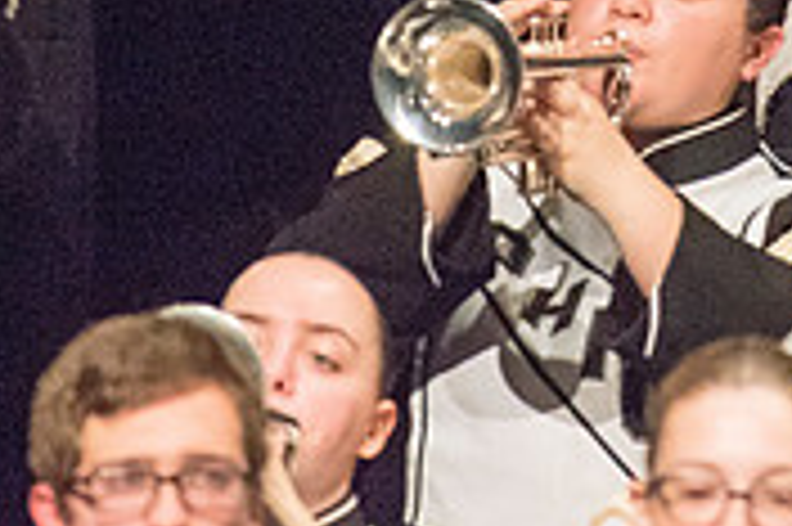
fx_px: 43519
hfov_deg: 1.0
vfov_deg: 0.7
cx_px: 796
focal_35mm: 1980
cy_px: -321
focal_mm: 600
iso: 4000
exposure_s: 1/320
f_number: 5.6
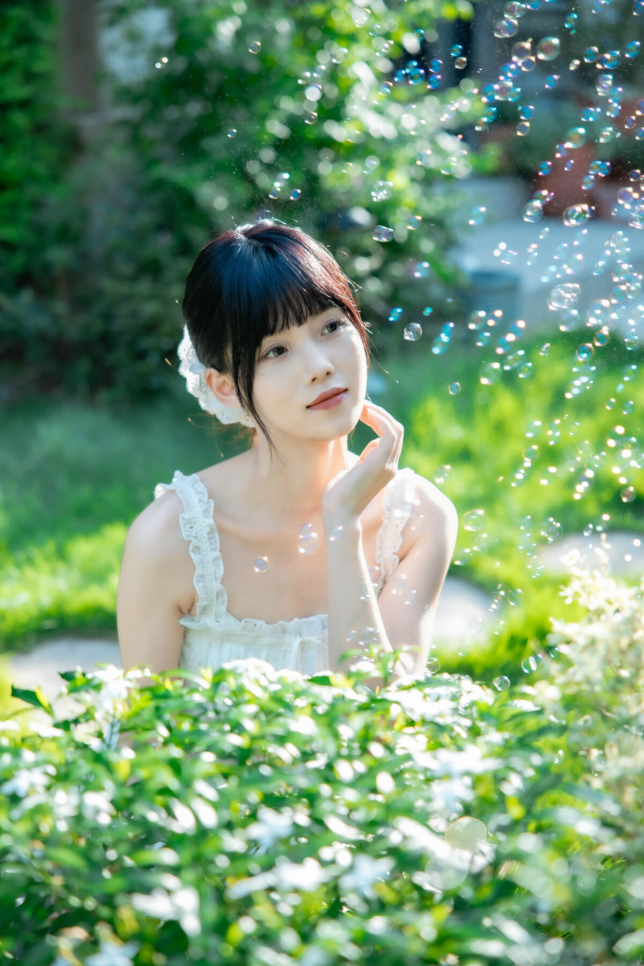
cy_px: 483
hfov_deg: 21.2
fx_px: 1717
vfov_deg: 31.4
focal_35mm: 64
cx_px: 322
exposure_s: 1/200
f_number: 2.8
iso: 200
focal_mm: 64
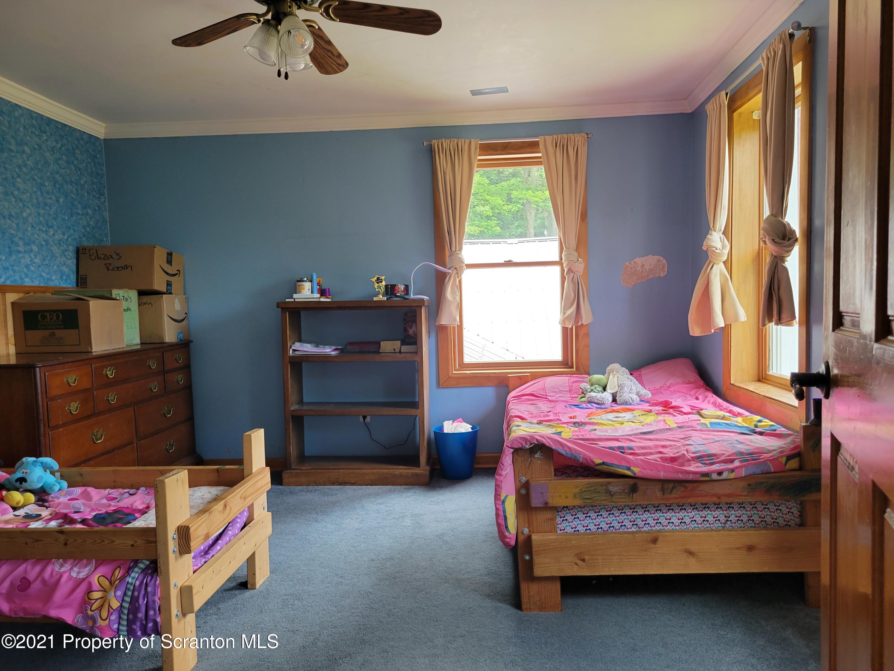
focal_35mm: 26
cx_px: 447
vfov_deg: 53.1
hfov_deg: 67.3
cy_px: 336
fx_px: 671
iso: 160
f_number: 1.8
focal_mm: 5.4
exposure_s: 1/119
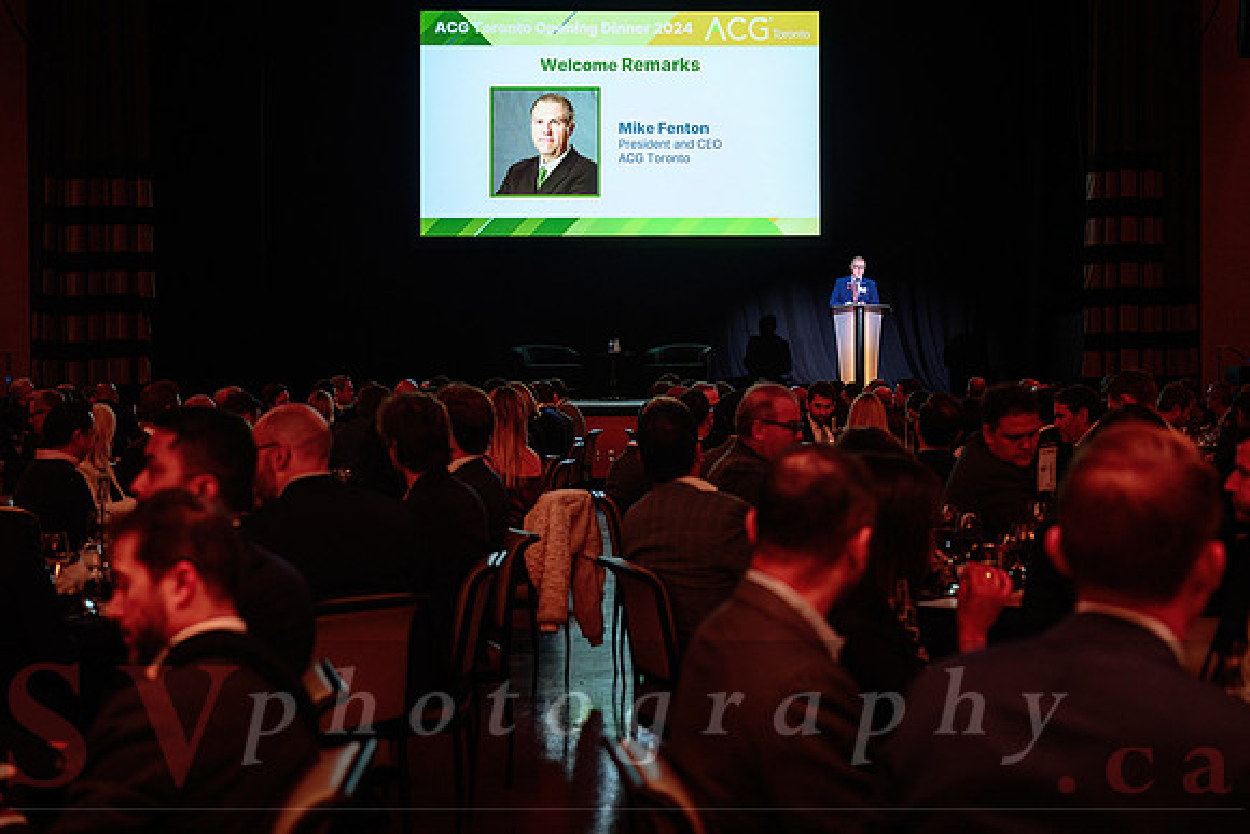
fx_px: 1796
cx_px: 660
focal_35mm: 52
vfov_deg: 26.1
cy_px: 394
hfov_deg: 38.4
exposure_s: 1/50
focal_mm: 49
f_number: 3.5
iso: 800
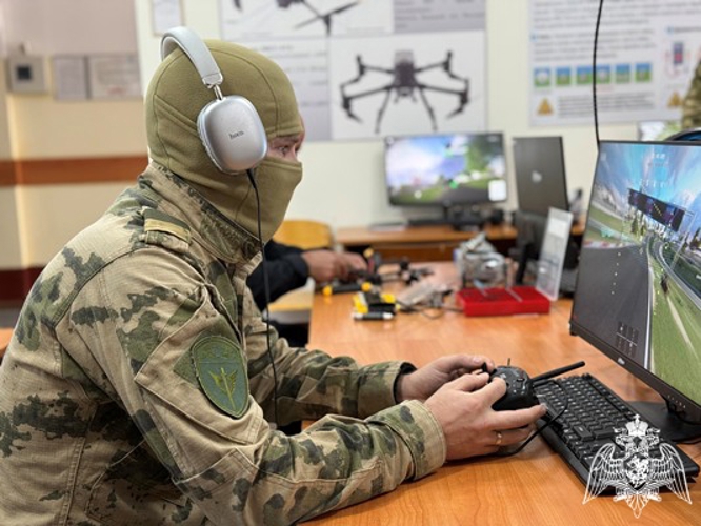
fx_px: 972
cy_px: 263
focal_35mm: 48
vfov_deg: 30.3
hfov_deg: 39.6
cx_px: 350
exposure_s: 1/50
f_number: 1.78
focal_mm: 6.76
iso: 200
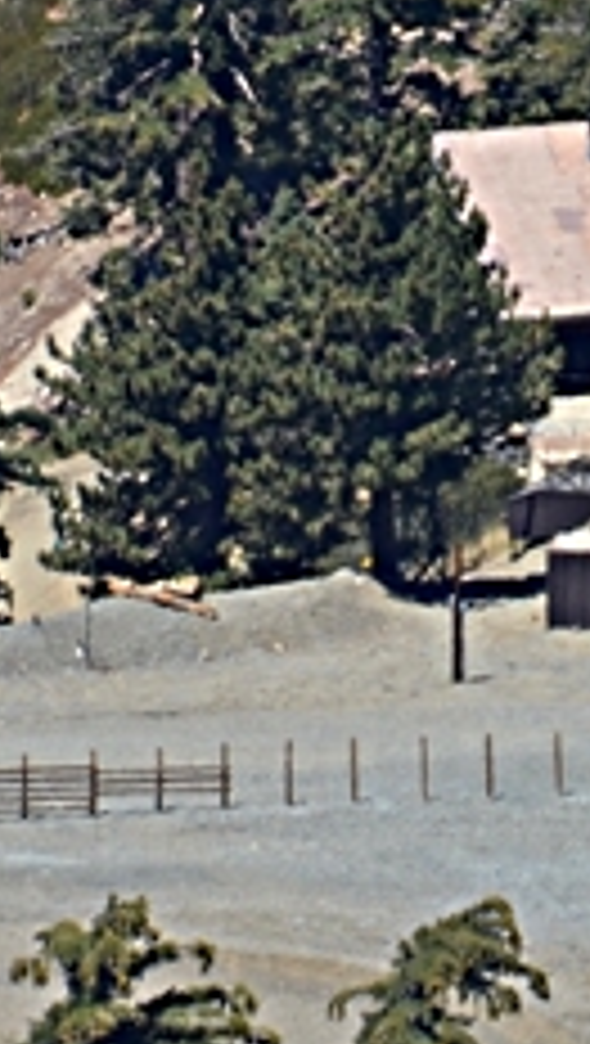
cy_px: 320
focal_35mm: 1459
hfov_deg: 0.8
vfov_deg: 1.5
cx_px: 1333
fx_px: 40461
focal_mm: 270
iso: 100
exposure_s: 1/500
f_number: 6.3
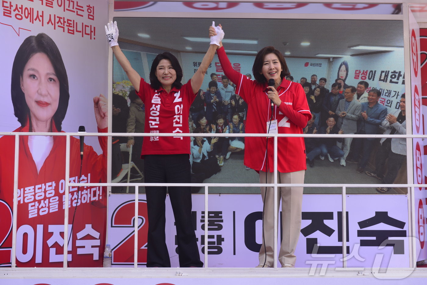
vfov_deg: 19.5
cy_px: 142
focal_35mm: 70
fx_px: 830
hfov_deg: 28.8
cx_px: 214
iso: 200
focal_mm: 70
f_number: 6.3
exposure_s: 1/160
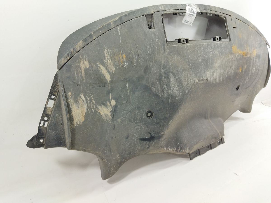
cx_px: 136
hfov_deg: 65.3
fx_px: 211
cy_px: 102
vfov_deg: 51.4
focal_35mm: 27
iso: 128
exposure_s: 1/100
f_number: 1.79
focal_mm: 4.71
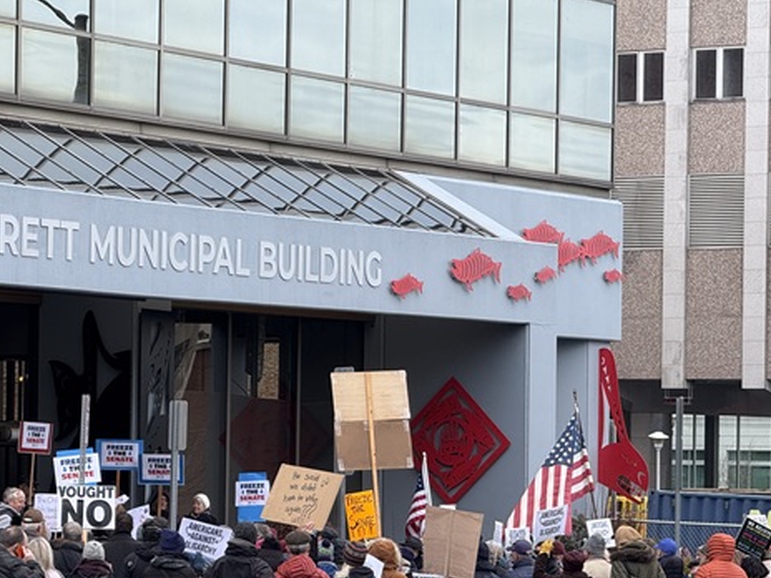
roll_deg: -0.9
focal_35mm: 181
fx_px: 4031
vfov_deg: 8.2
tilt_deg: +0.9
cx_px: 193
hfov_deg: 10.9
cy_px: 376
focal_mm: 15.66
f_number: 2.8
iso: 64
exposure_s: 1/225
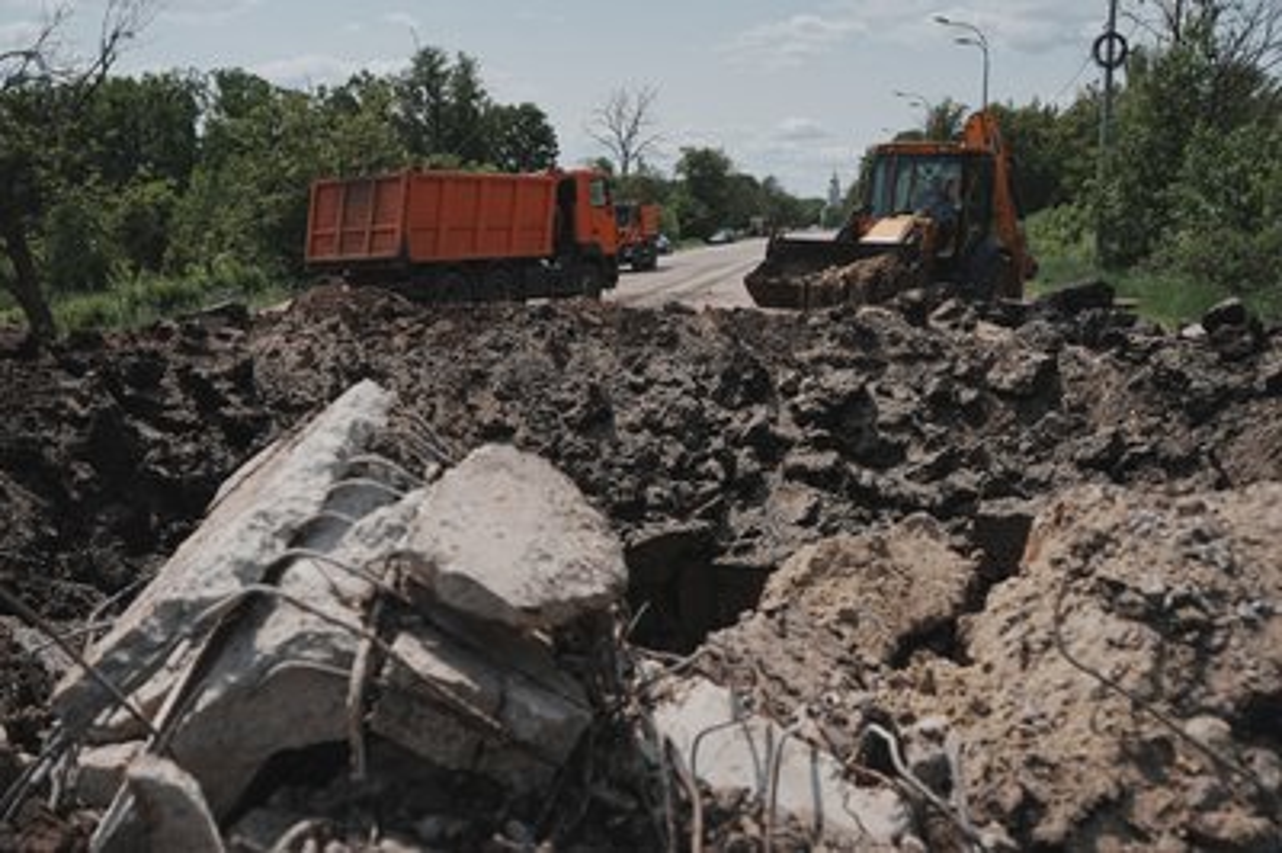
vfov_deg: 37.8
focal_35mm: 35
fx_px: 1245
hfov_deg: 54.5
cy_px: 426
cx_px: 641
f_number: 4
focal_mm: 35
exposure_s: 1/4000
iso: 100
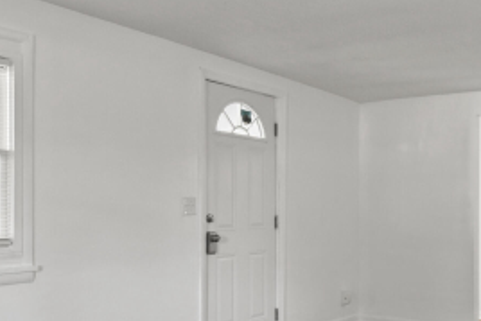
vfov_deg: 31.8
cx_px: 348
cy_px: 201
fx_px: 561
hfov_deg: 45.1
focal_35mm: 42
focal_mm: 10
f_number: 8
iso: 400
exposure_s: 1/4
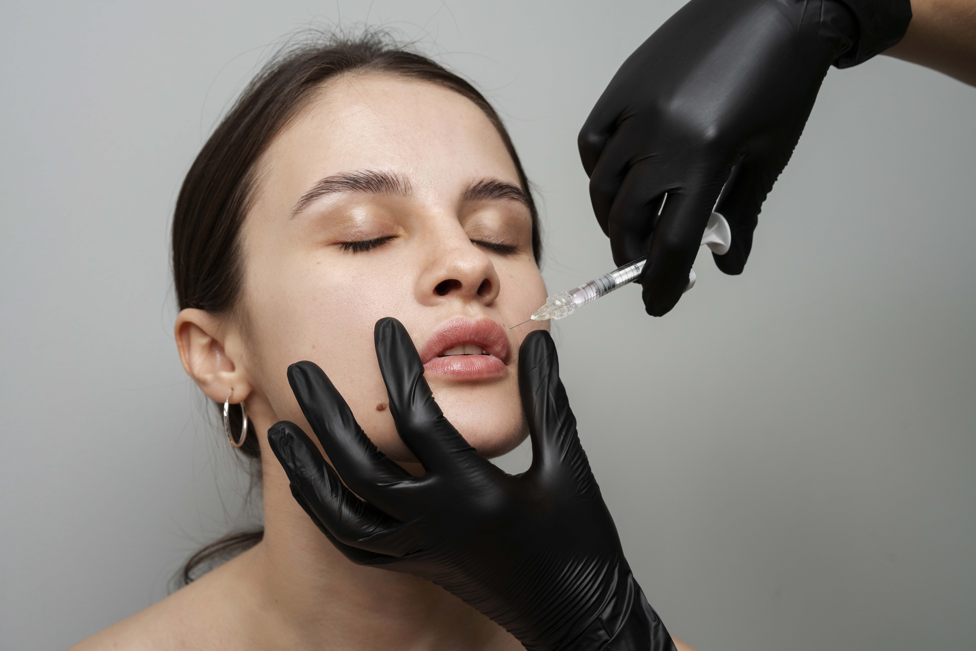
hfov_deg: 36.2
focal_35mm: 55
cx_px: 488
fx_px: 1491
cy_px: 326
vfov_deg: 24.6
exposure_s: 1/125
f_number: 8
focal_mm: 55
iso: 500
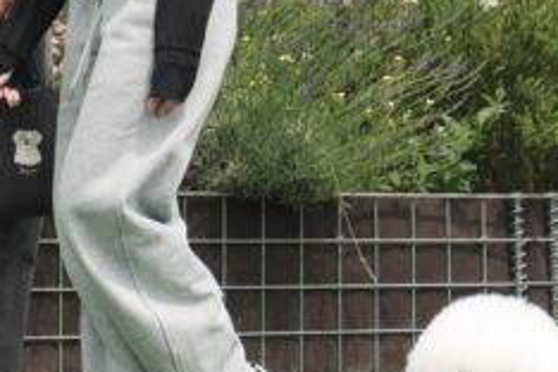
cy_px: 192
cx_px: 284
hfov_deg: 11.2
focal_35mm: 184
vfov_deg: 7.5
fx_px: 2852
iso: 160
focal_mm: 28
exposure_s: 1/1600
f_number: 4
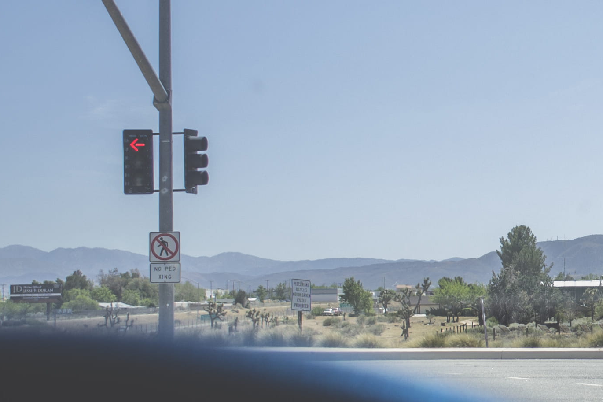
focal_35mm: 111
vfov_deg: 12.3
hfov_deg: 17.7
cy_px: 208
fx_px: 1859
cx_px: 688
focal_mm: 22
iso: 100
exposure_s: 1/400
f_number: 3.8
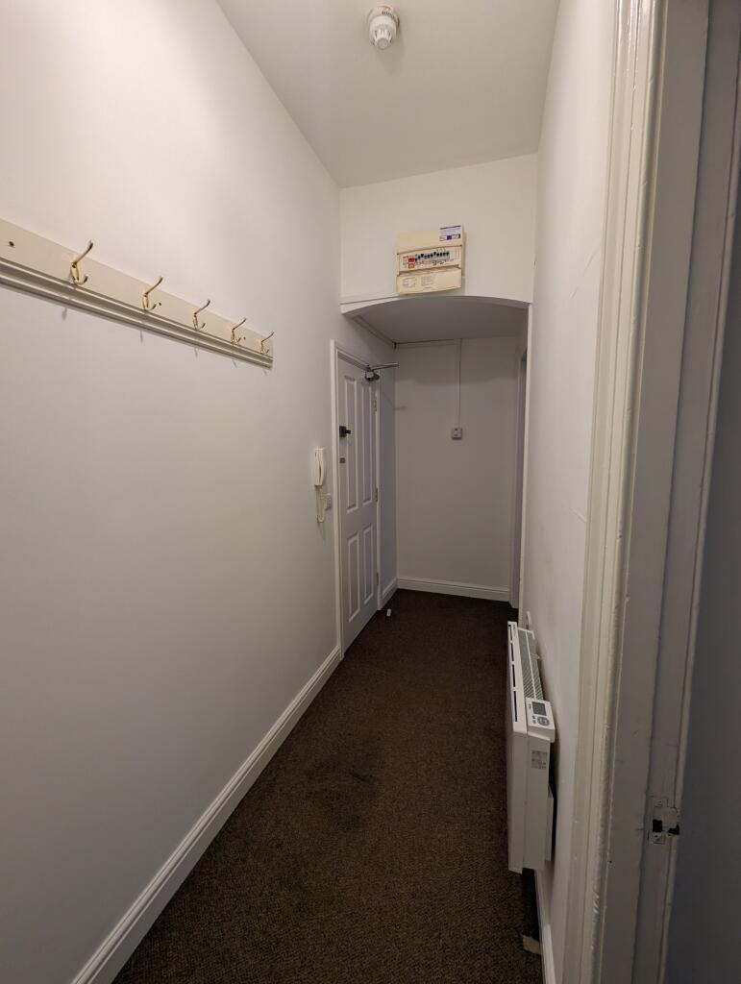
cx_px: 370
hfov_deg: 90.1
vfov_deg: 106.1
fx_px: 370
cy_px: 492
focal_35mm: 13
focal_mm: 1.95
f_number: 2.2
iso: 186
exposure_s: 1/23.8
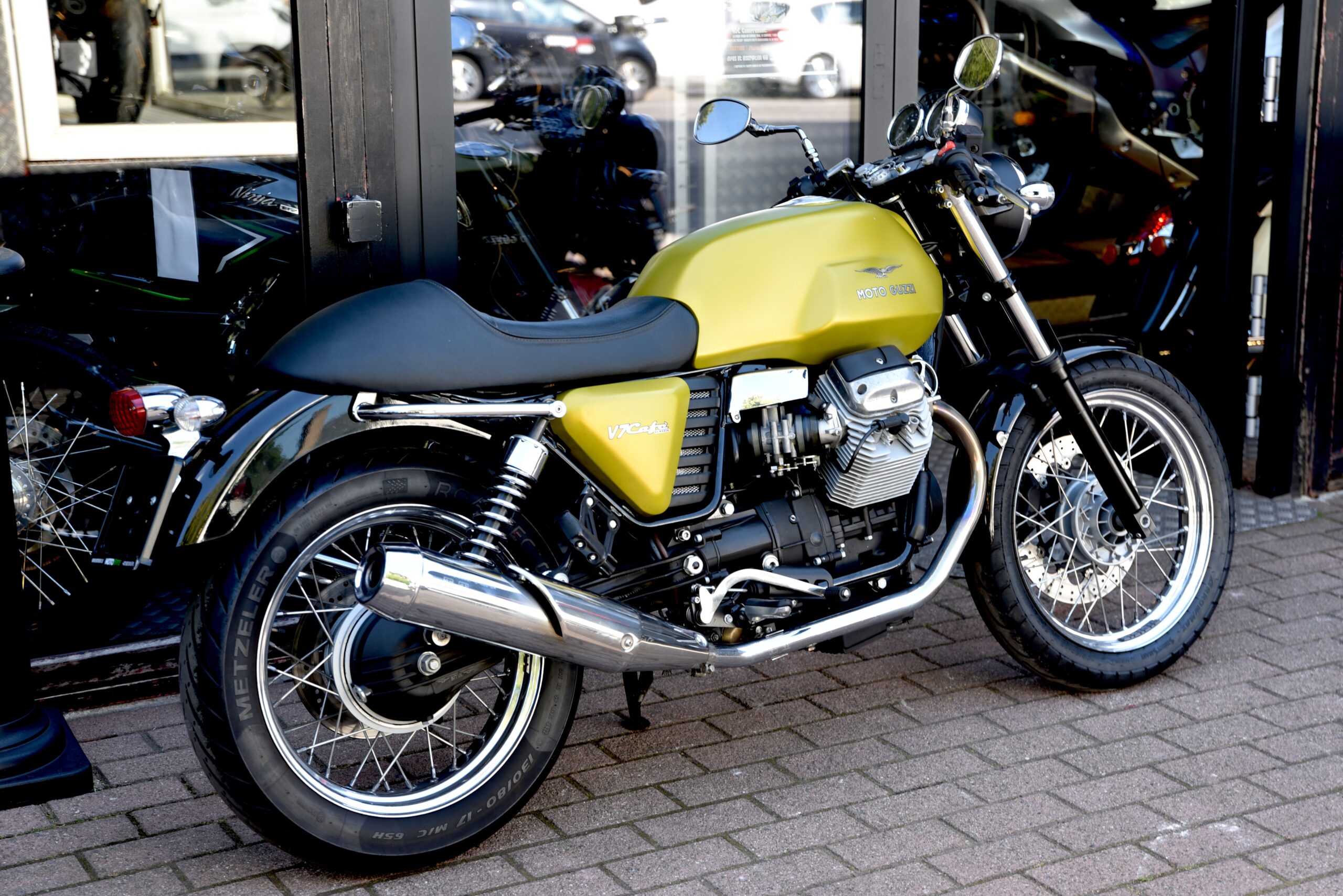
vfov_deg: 23.4
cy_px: 448
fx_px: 2164
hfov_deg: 34.5
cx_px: 672
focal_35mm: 58
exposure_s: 1/60
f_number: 3.5
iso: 100
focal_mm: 58
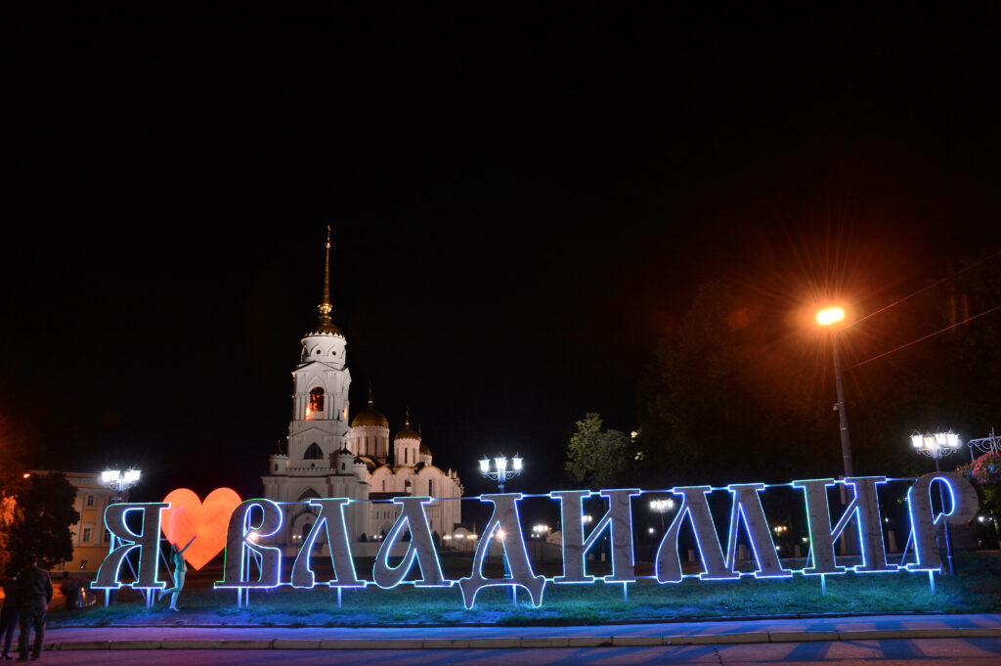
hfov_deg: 59.5
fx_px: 875
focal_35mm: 32
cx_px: 500
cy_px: 333
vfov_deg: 41.6
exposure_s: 1/5
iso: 100
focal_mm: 21
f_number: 3.8
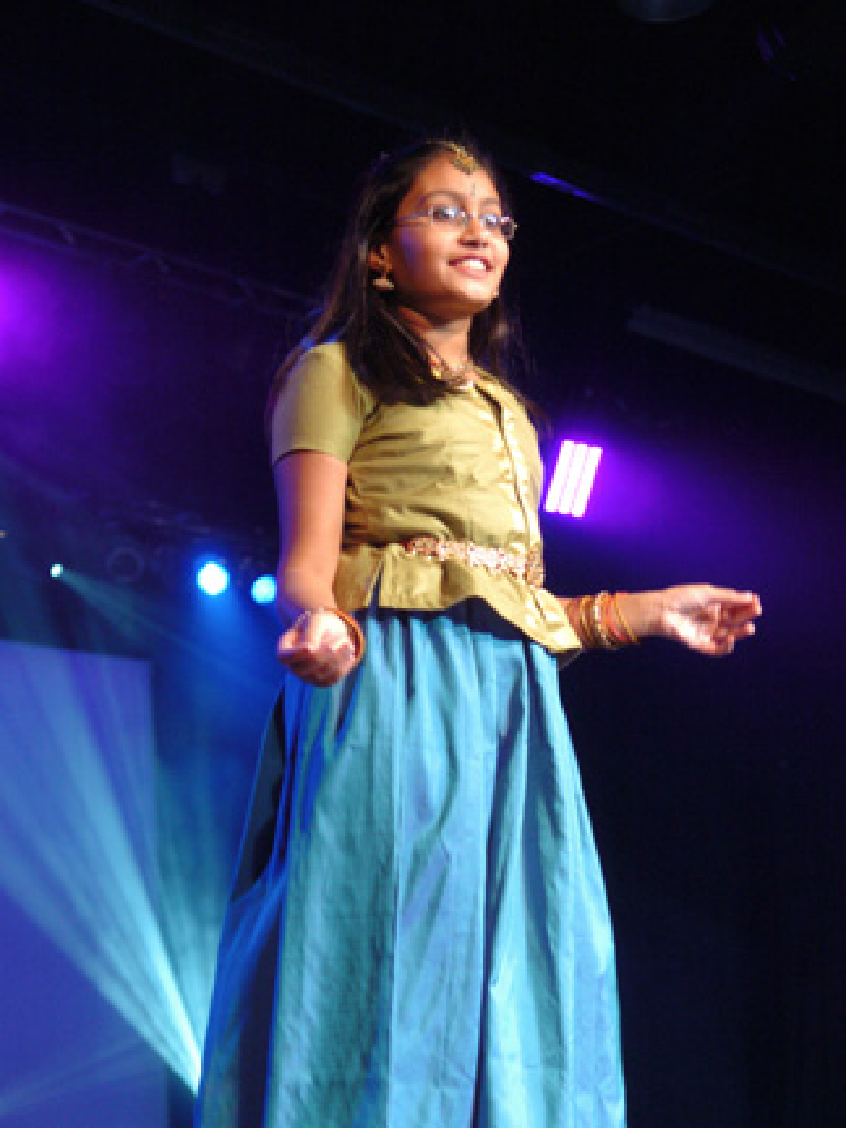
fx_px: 2086
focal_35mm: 64
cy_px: 781
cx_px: 474
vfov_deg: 30.0
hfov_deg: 22.9
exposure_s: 1/100
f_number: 2.8
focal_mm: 32
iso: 800
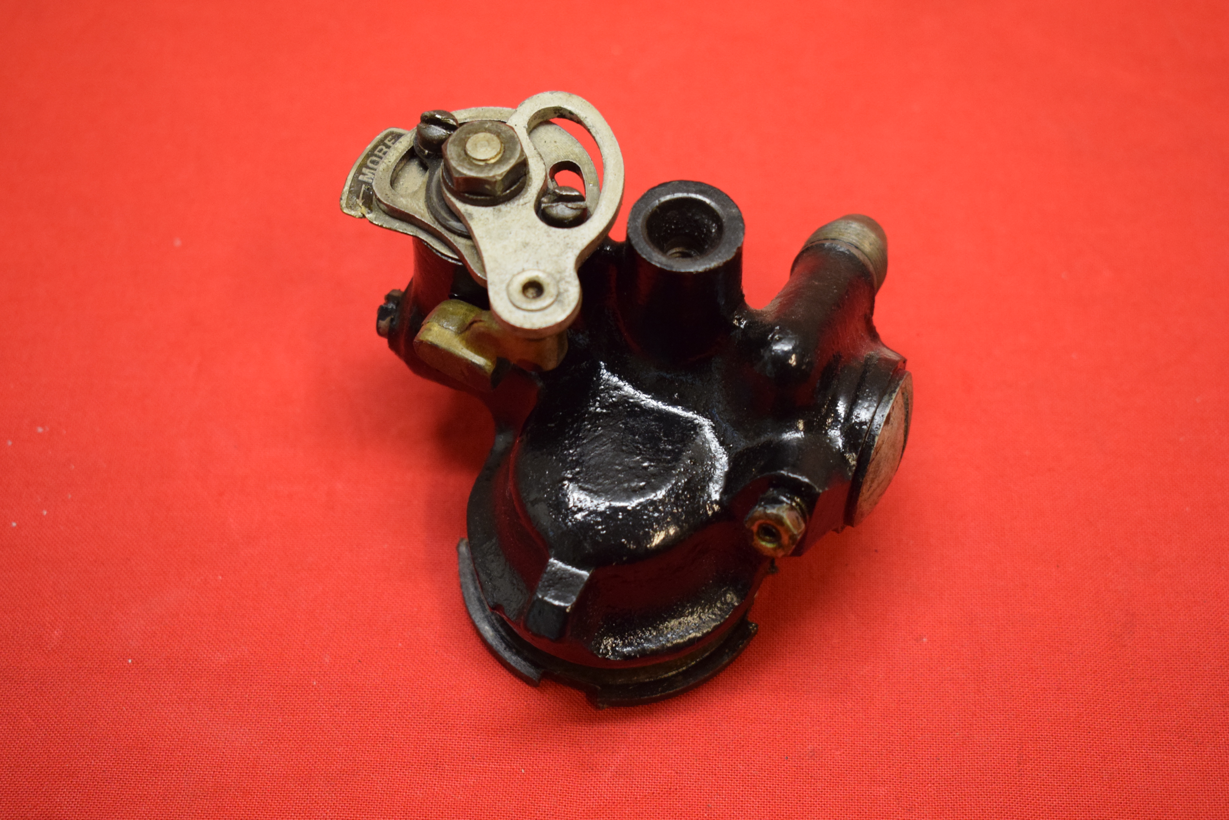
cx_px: 614
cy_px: 410
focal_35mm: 63
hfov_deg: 31.9
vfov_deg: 21.6
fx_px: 2151
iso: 2000
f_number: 5
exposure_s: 1/125
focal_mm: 42
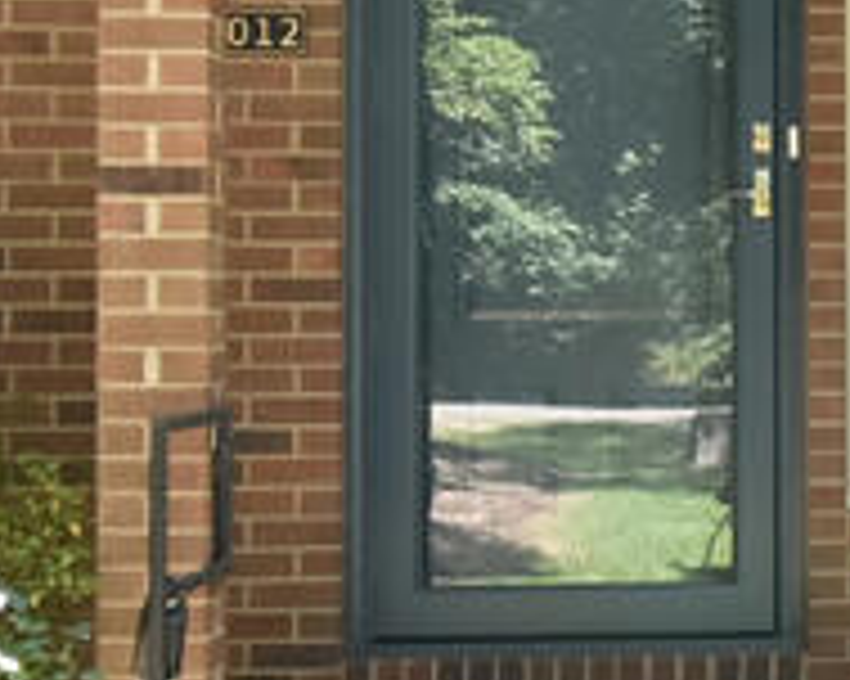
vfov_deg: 22.2
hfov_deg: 22.1
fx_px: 1685
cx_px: 1358
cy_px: 50
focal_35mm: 67
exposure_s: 1/250
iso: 400
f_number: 10
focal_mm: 10
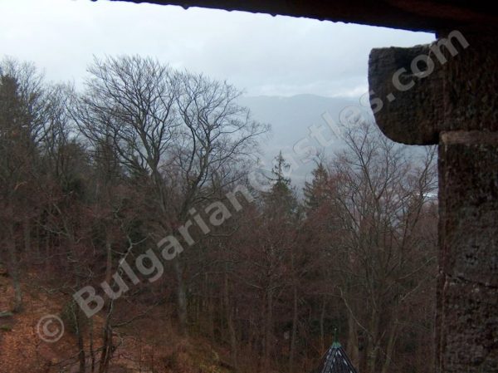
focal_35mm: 37
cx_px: 249
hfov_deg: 50.2
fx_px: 532
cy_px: 186
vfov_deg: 38.6
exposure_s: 1/709
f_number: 2.8
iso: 100
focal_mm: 7.6
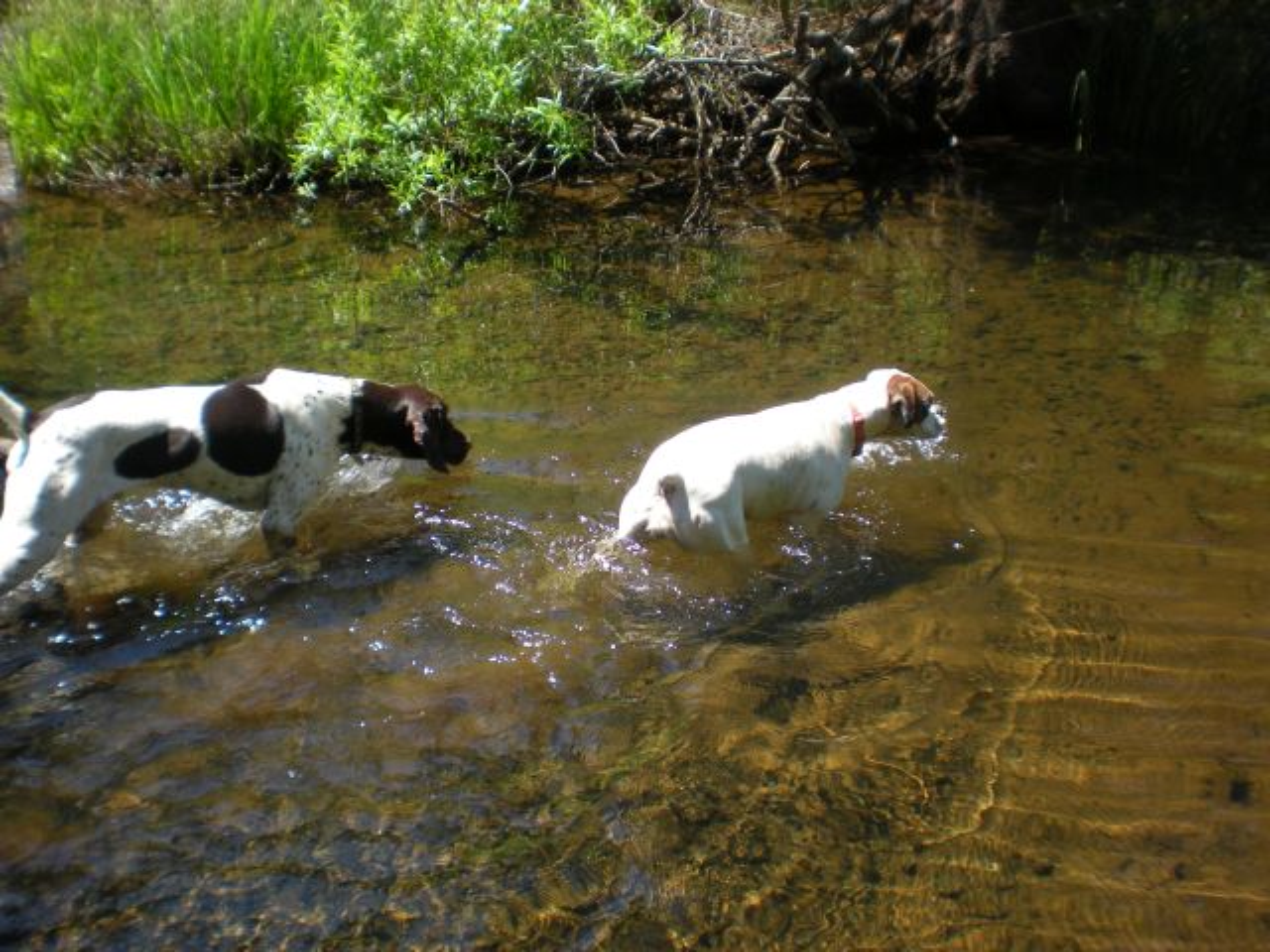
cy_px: 476
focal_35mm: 38
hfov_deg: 49.0
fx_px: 1394
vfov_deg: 37.7
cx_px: 635
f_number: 4.6
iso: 64
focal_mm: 6.3
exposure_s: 1/143
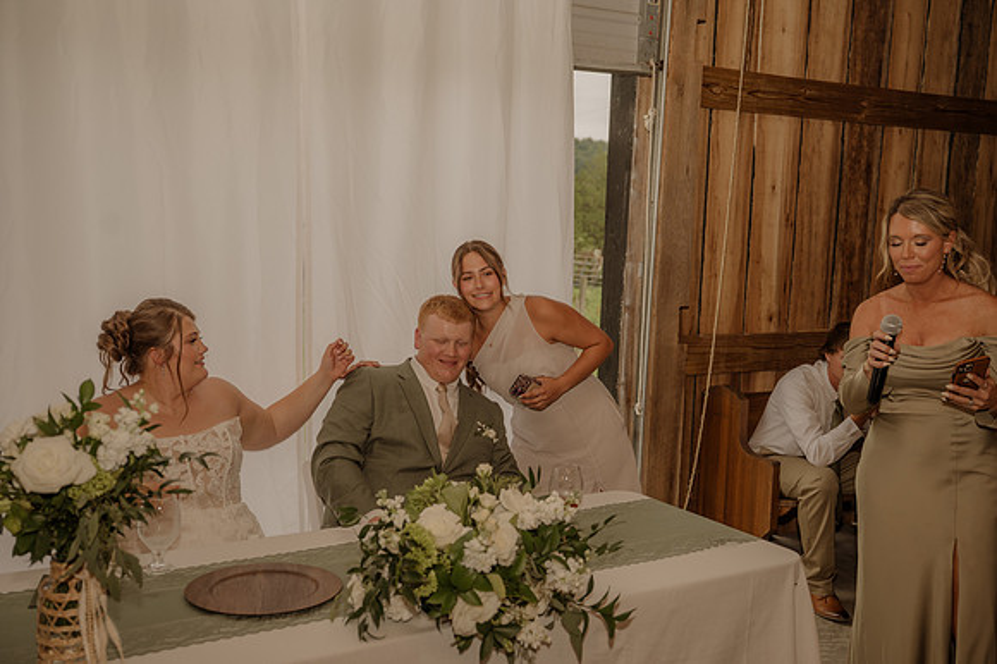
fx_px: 1062
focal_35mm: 38
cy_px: 332
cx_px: 498
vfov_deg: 34.7
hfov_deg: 50.3
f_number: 3.2
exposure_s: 1/200
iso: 500
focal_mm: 37
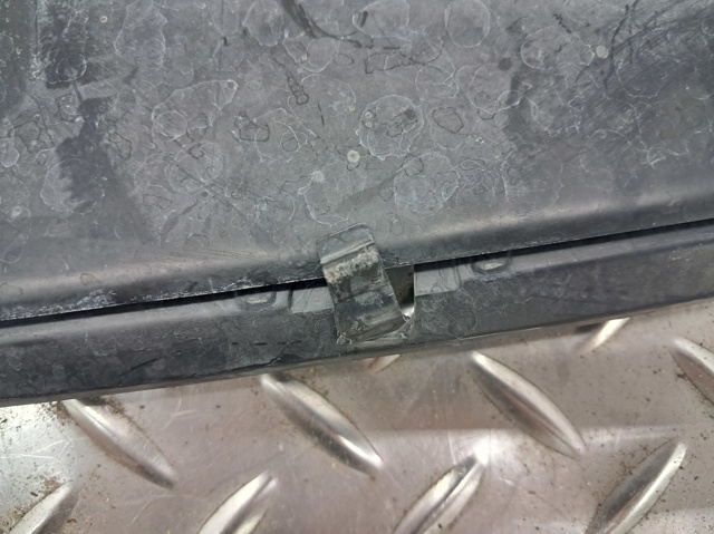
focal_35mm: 27
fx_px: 556
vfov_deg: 51.3
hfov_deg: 65.4
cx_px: 357
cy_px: 267
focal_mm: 4
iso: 320
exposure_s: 1/50
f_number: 1.8
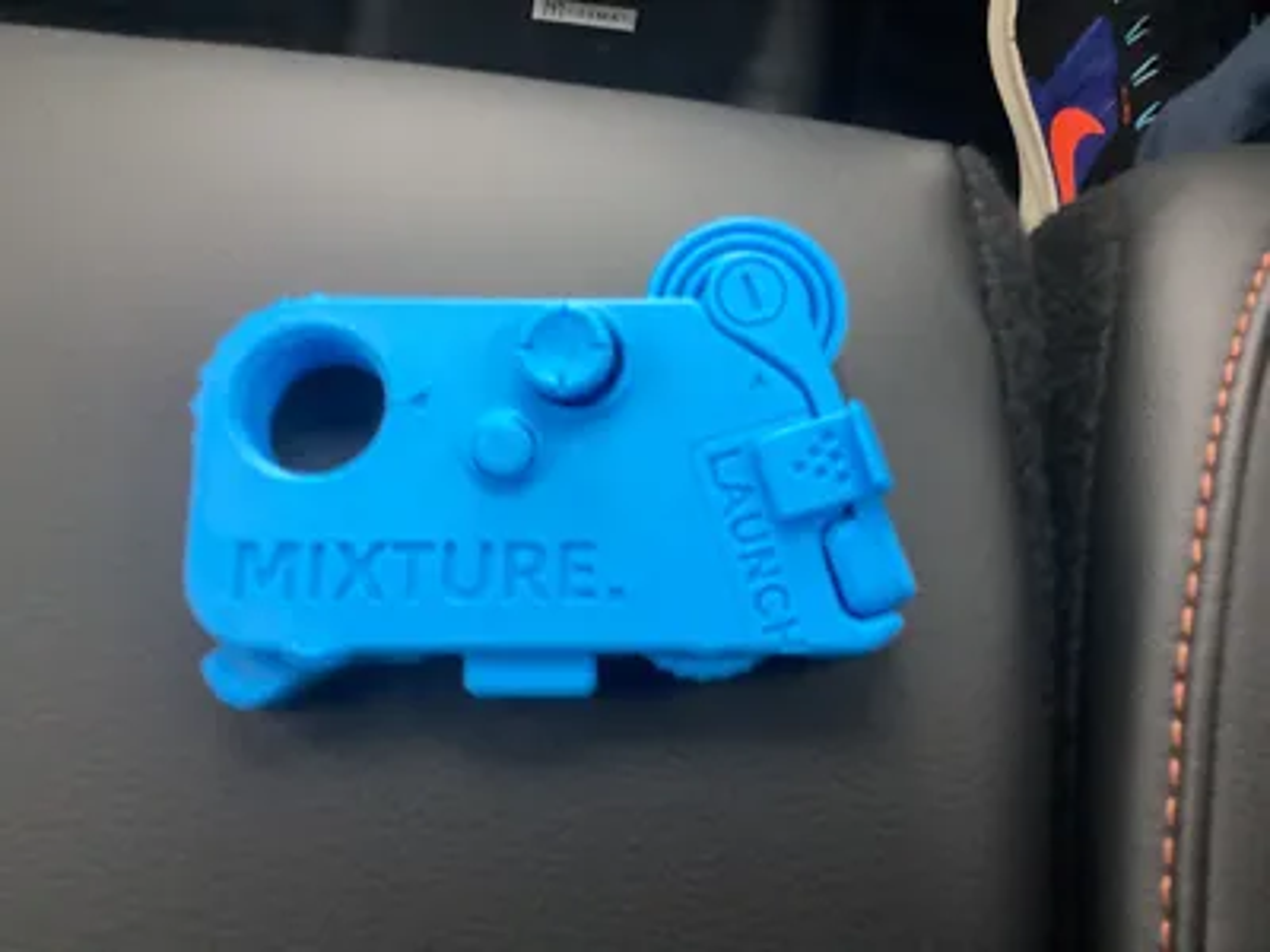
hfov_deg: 58.4
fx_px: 1137
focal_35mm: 31
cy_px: 476
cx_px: 635
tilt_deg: -68.4
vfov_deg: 45.4
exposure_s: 1/40
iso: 320
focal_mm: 3.3
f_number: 2.4
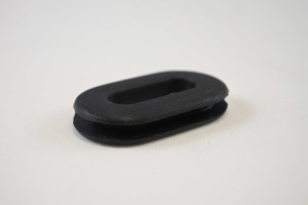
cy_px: 102
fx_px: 522
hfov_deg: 32.9
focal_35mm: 61
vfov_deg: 22.3
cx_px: 154
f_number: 5
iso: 400
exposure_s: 1/125
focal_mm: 22.7
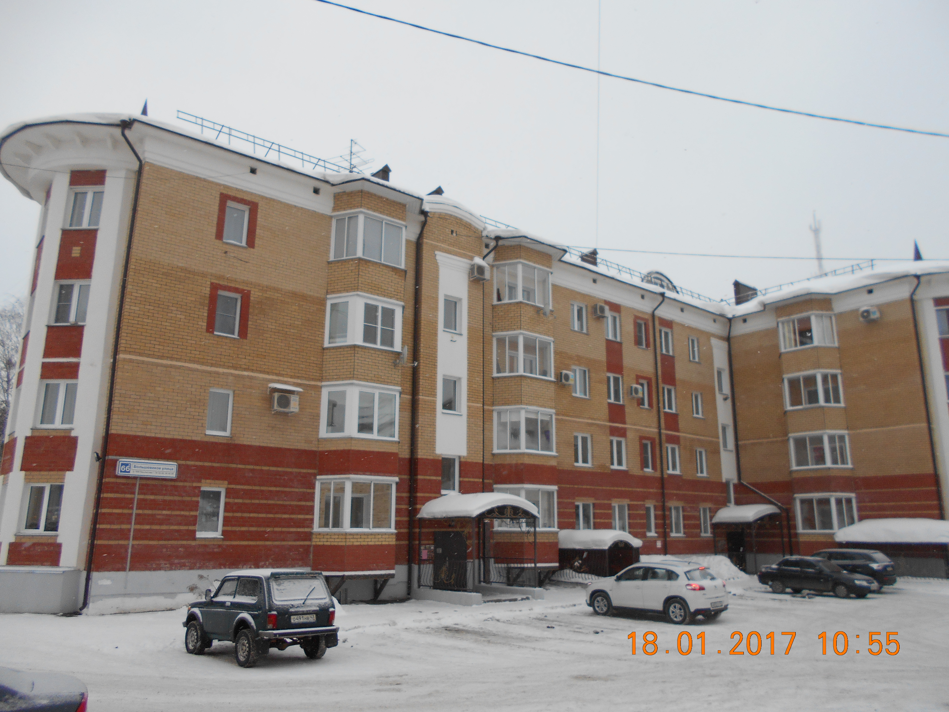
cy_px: 356
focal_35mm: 26
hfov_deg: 67.3
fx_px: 713
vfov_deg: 53.1
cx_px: 474
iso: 125
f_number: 3.2
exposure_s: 1/250
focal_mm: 4.6
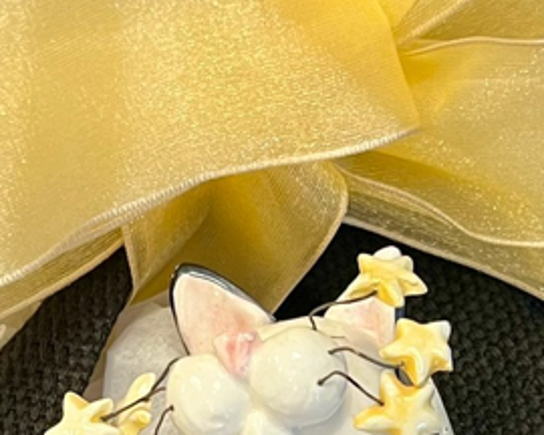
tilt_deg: -42.0
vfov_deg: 13.5
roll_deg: +1.8
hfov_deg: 17.0
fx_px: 1819
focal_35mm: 113
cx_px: 369
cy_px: 411
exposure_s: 1/60
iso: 125
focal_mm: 5.1
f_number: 1.6
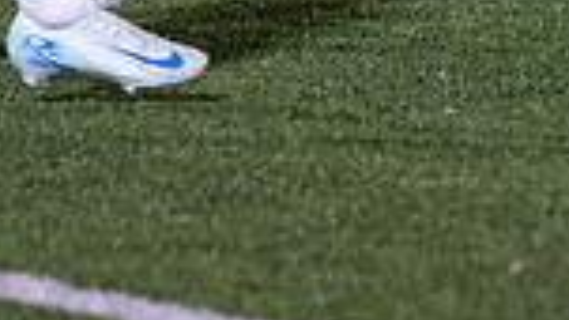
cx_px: 1179
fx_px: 16403
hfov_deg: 2.0
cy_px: -125
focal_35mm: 1087
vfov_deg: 1.1
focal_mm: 200
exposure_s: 1/1000
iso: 2500
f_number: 2.8
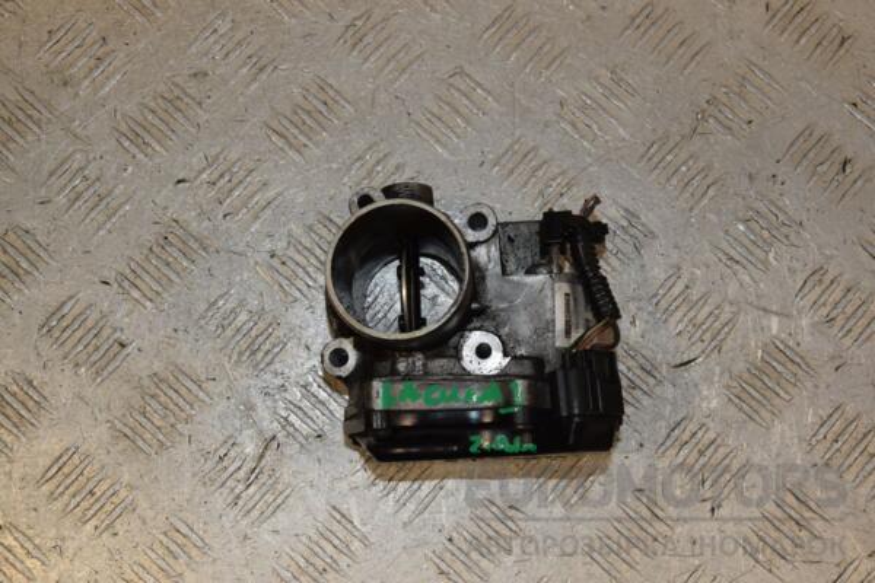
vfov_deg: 28.1
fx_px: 1167
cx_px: 438
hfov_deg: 41.1
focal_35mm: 48
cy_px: 292
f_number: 10
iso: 800
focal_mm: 32
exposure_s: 1/200
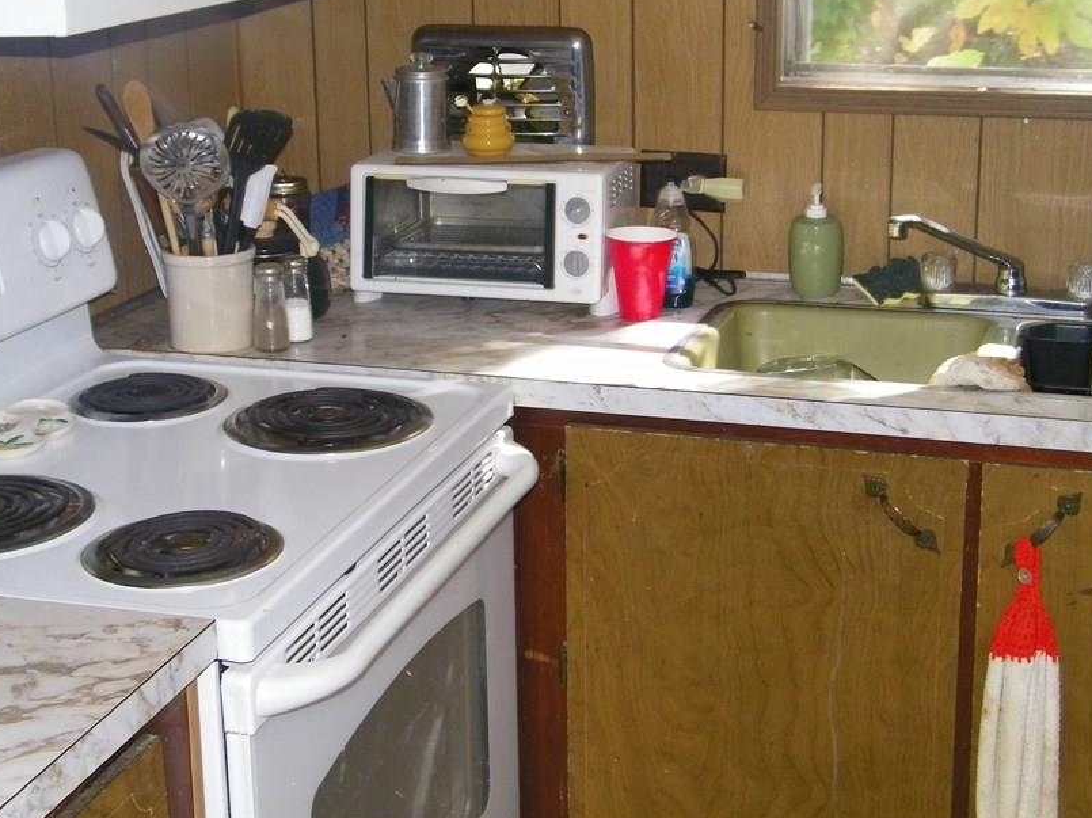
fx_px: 1766
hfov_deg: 34.4
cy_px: 353
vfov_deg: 26.1
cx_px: 524
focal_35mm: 56
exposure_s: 1/40
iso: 200
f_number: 3.9
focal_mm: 7.9
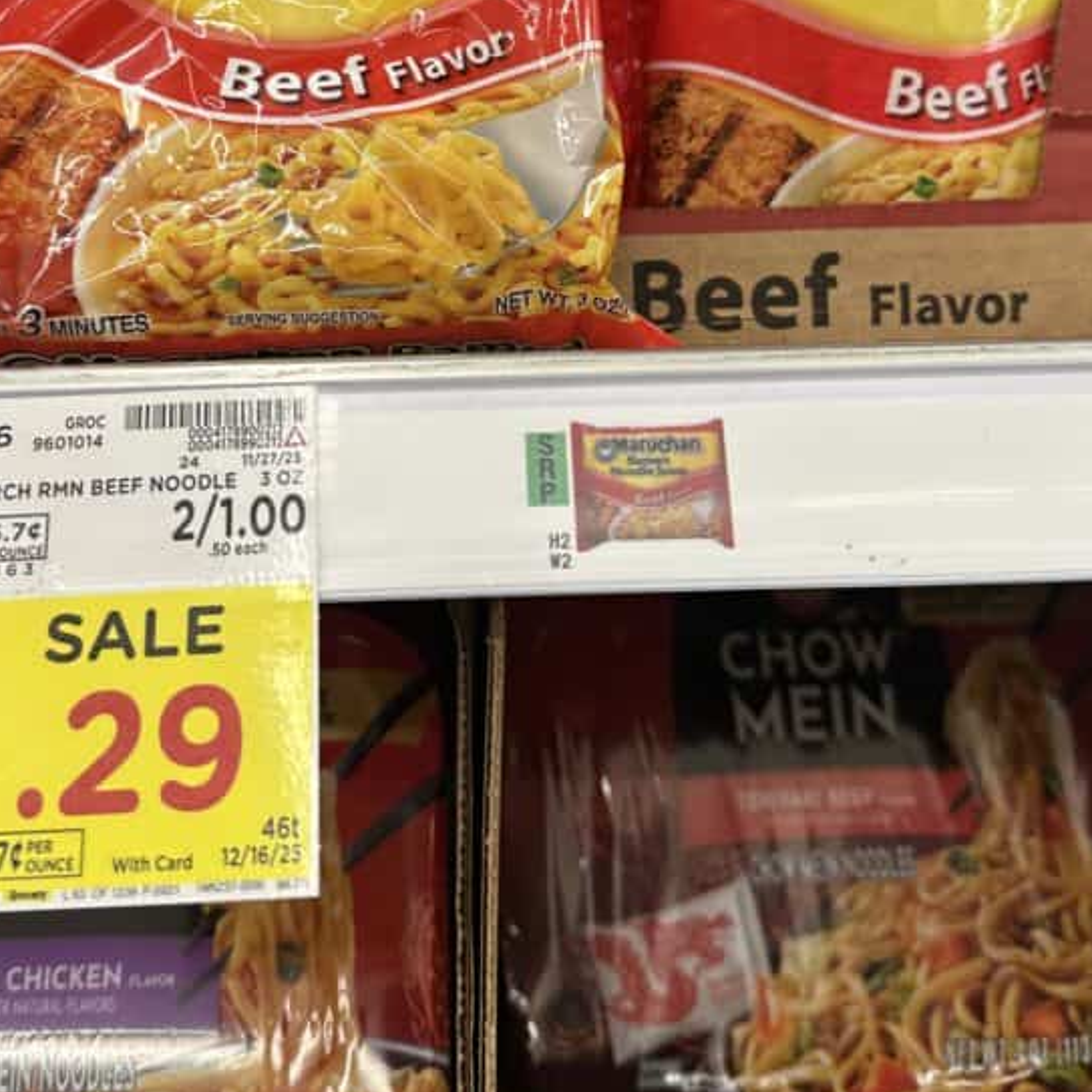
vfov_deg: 40.7
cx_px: 499
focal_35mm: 40
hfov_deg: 41.8
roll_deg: +1.9
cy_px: 282
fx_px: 1428
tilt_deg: -1.7
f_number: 1.78
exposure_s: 1/63
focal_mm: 6.86
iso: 80
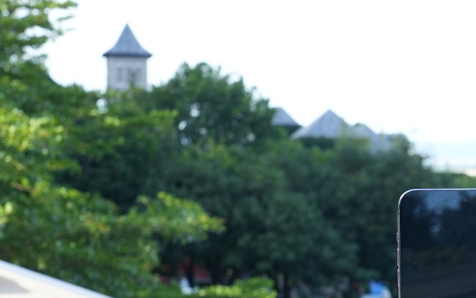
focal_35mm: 105
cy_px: 275
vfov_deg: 12.4
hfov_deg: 19.4
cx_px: 446
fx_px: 1362
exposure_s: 1/125
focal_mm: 54
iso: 800
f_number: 11
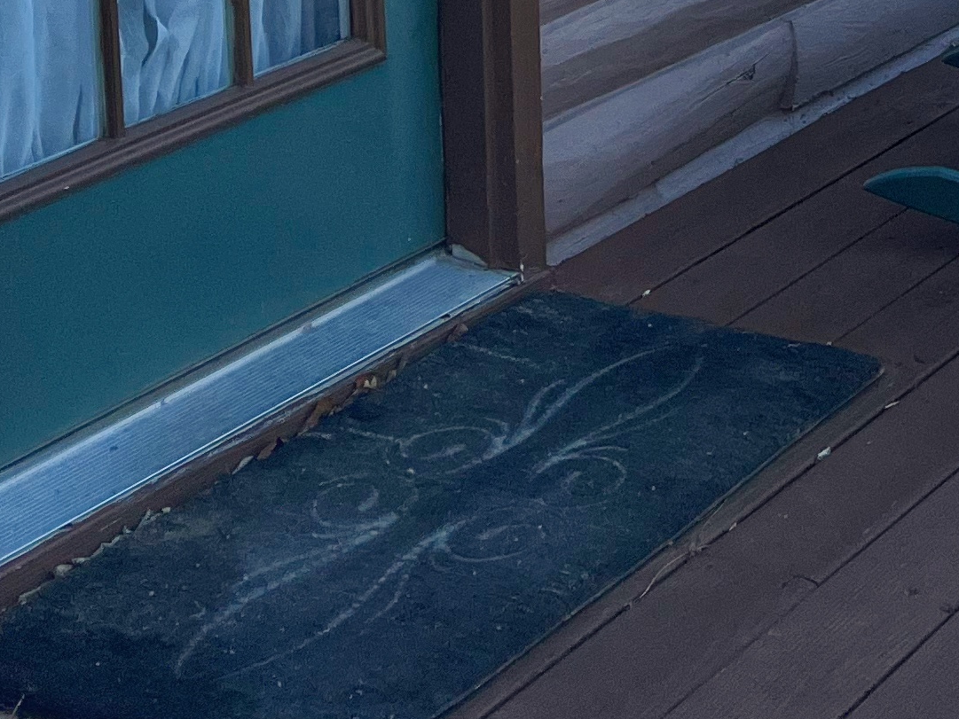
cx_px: 1098
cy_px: -553
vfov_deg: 13.7
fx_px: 2688
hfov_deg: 19.3
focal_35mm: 97
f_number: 1.6
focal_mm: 5.1
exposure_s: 1/2463
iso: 50
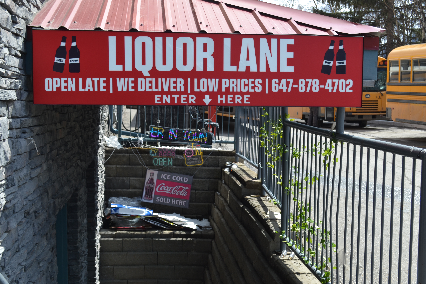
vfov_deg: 28.1
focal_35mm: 48
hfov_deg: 41.1
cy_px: 142
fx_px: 568
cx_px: 213
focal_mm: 32
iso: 100
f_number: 6.3
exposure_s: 1/160
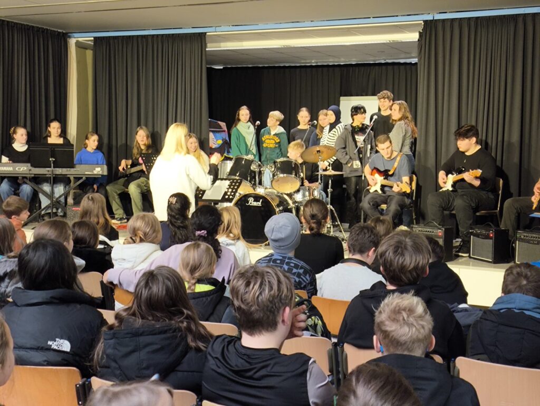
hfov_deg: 38.2
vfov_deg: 29.1
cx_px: 270
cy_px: 203
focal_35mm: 50
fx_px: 780
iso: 250
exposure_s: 1/33.3
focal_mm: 4.71
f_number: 1.7
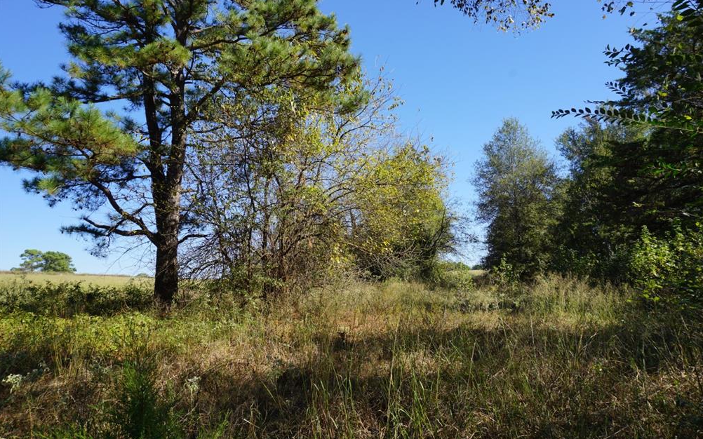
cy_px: 204
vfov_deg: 49.2
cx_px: 356
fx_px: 479
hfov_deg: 72.5
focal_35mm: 25
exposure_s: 1/80
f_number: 11
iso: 100
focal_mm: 16
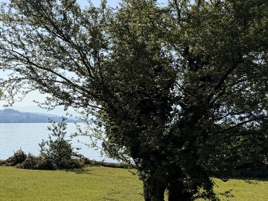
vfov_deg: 21.9
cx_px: -79
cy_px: 89
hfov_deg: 25.1
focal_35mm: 67
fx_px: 519
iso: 80
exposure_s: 1/9091
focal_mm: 6.76
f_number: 1.78
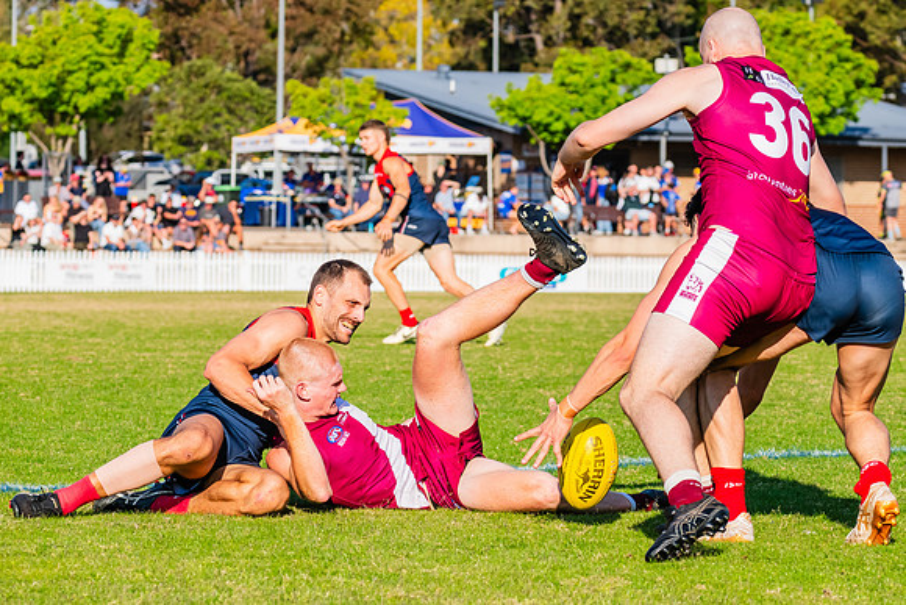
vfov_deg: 6.5
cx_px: 379
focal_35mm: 212
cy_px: 351
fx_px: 5337
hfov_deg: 9.7
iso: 800
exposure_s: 1/1250
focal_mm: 170
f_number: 10
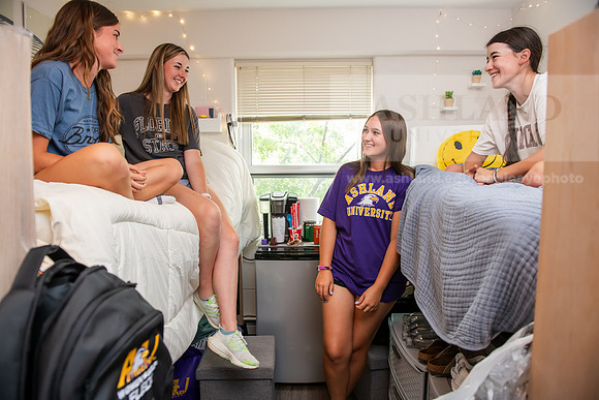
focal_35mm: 24
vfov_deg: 53.2
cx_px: 300
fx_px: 399
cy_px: 200
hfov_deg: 73.7
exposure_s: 1/125
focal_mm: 24
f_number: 3.5
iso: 640
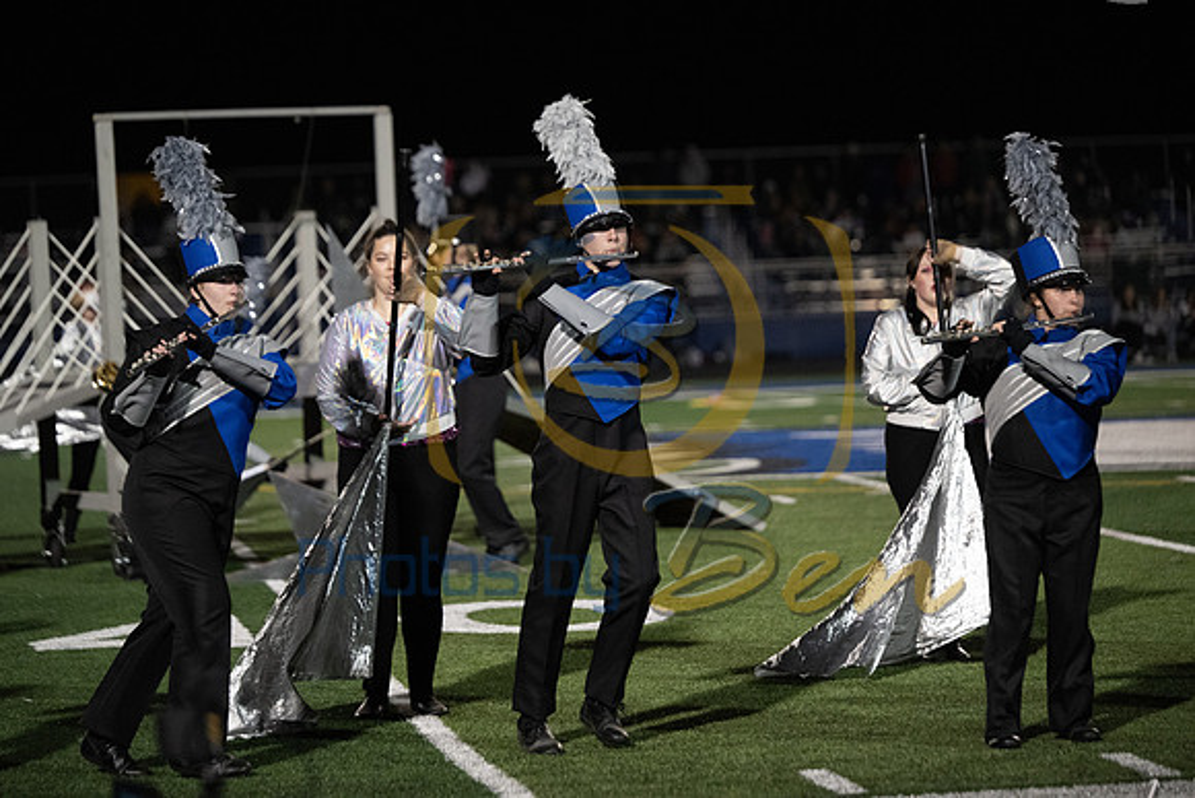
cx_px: 598
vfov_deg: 10.6
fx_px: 4316
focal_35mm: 130
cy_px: 399
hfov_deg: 15.8
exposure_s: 1/1250
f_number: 2.8
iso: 5000
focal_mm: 130
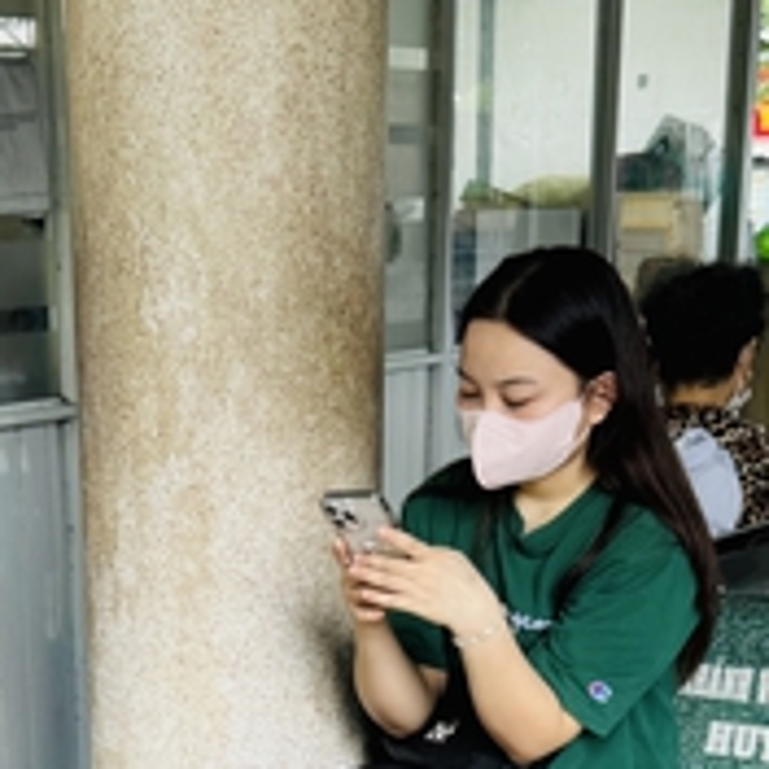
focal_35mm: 77
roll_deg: +2.6
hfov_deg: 21.9
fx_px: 1935
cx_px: 52
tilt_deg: -18.8
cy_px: 935
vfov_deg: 20.9
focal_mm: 6.76
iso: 64
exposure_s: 1/133
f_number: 1.78
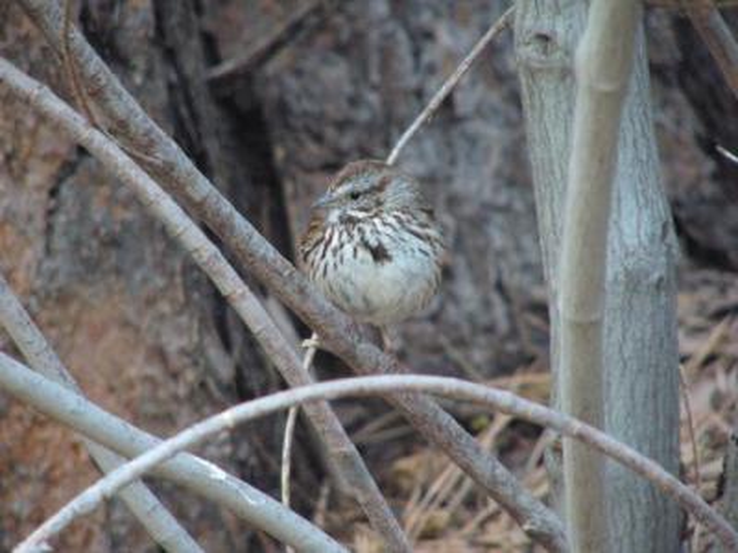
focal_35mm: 432
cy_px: 276
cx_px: 369
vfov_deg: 3.4
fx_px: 9210
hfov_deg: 4.6
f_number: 2.8
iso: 400
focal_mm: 72
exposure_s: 1/80
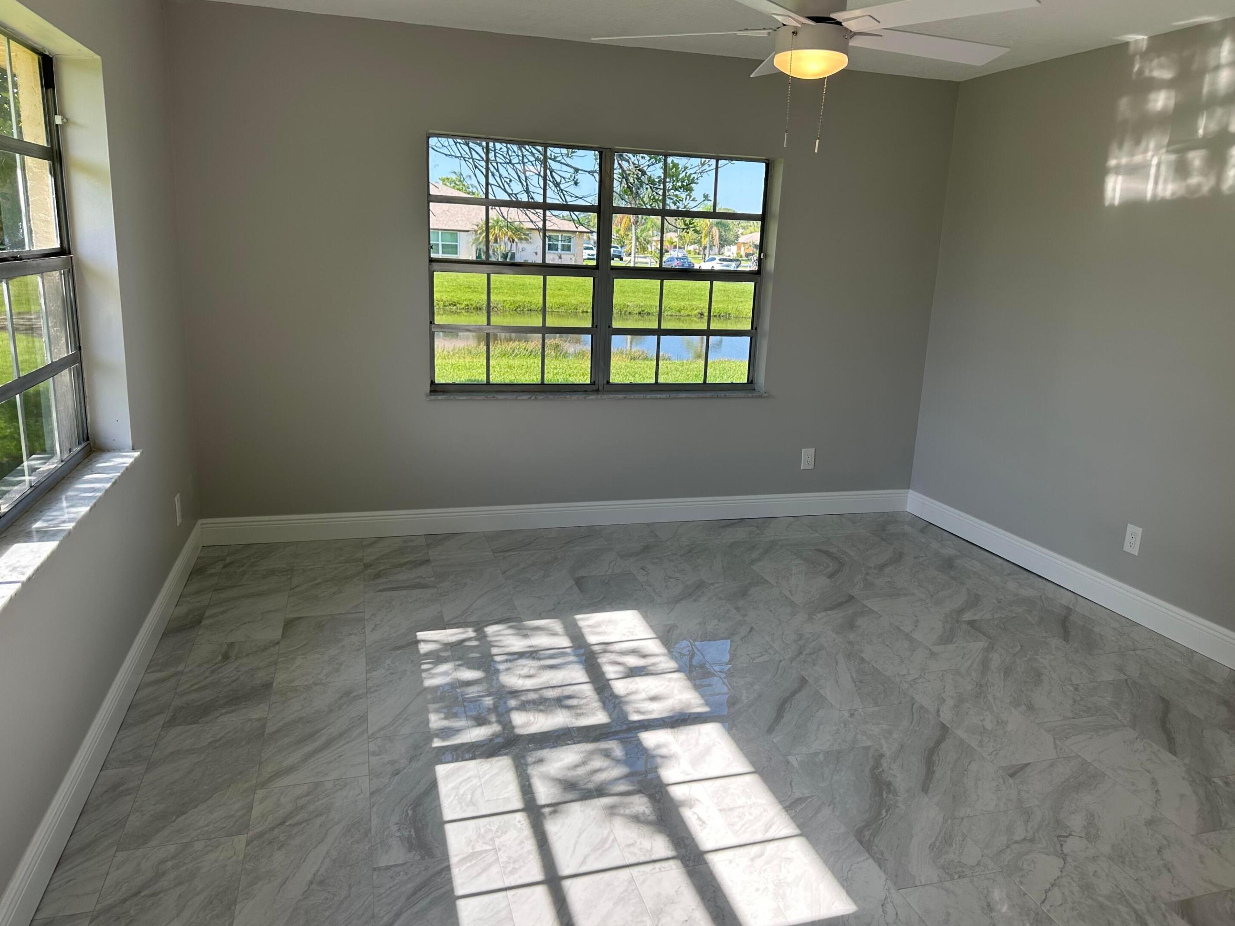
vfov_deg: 54.9
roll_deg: -2.9
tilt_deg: -13.1
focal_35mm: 25
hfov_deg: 69.4
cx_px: 624
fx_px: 892
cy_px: 462
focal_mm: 6.86
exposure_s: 1/740
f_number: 1.78
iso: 80
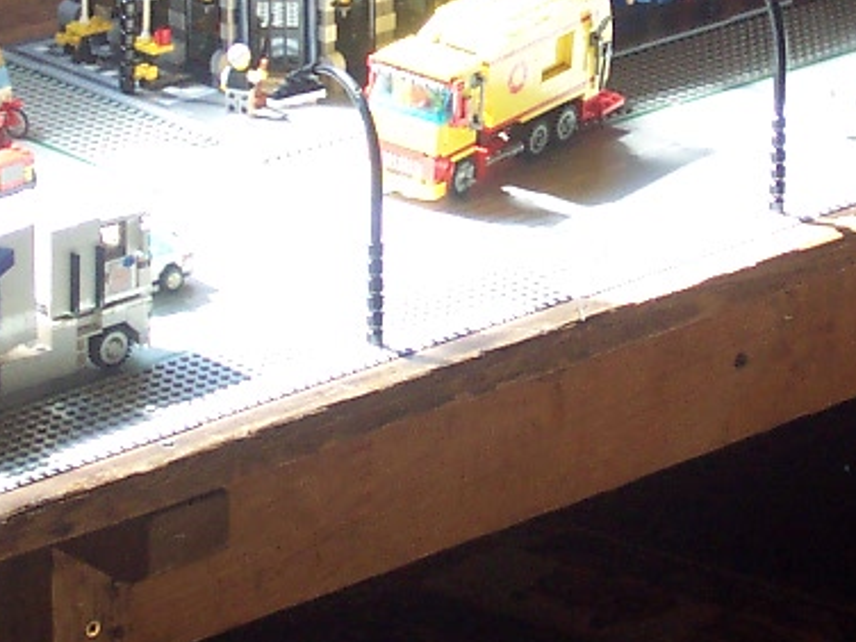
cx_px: 499
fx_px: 4501
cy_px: 116
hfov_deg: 10.9
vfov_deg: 8.1
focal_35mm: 182
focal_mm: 8.6
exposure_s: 1/60
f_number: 3.4
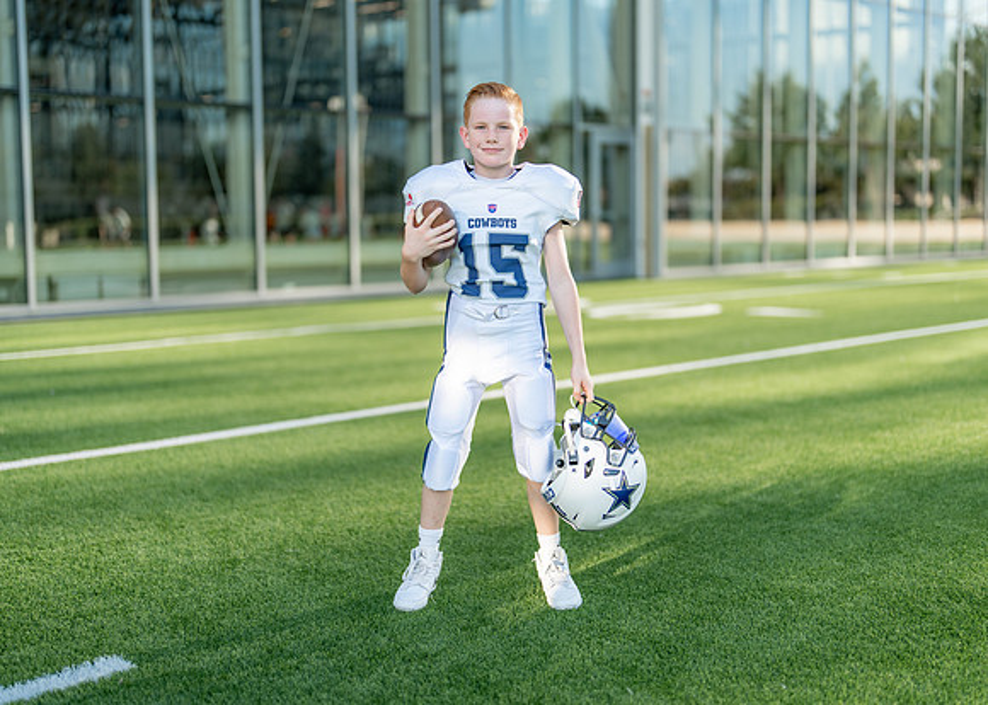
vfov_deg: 26.8
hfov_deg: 36.9
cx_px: 494
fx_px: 1482
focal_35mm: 53
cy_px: 352
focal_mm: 50
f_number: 1.2
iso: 100
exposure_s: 1/2500
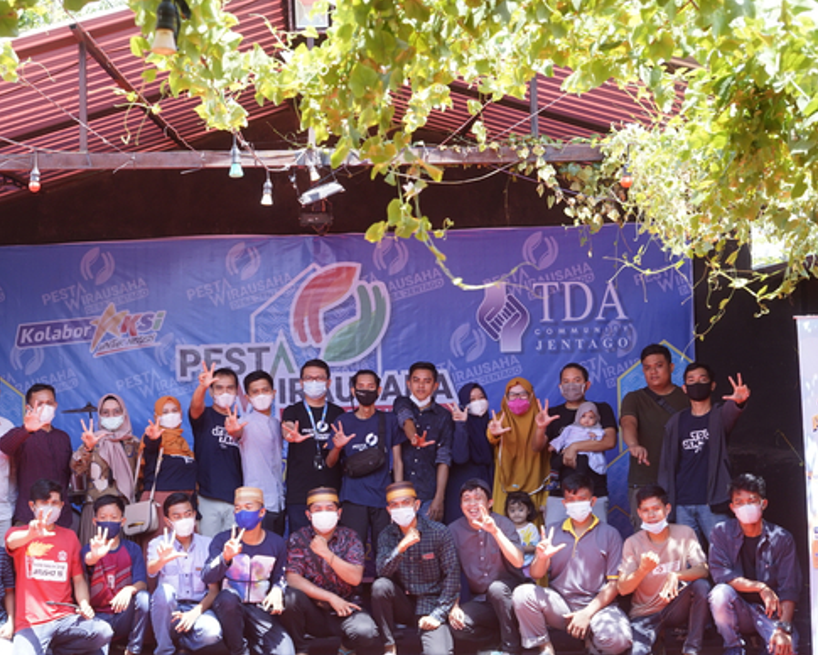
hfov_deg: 30.4
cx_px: 336
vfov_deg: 24.6
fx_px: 1501
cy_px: 341
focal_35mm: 62
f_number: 6.3
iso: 400
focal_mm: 50
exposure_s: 1/200
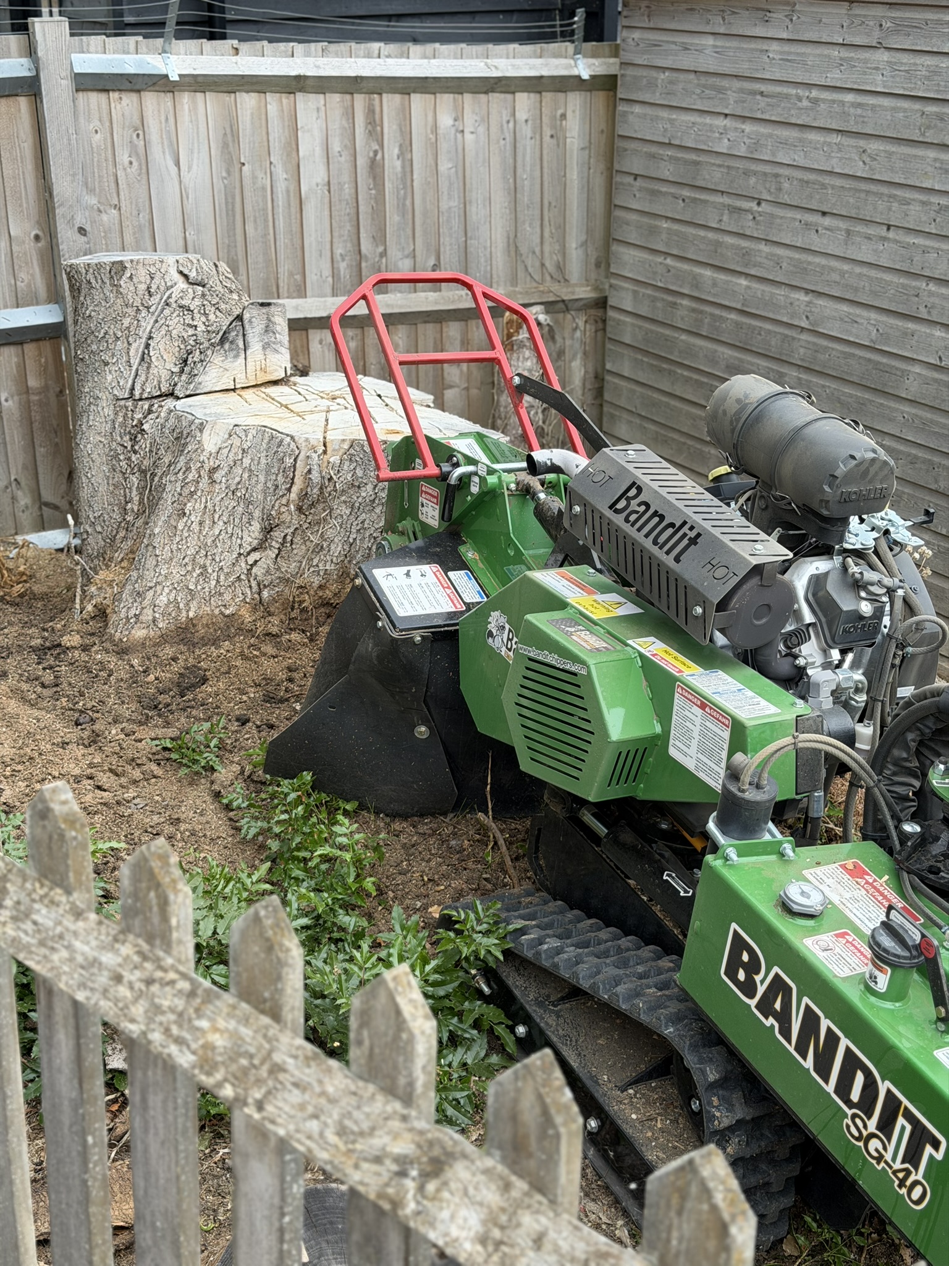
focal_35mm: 48
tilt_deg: -22.9
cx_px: 474
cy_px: 633
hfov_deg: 30.3
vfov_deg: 39.7
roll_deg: +0.4
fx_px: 1755
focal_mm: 6.76
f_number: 1.78
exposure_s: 1/574
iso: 64
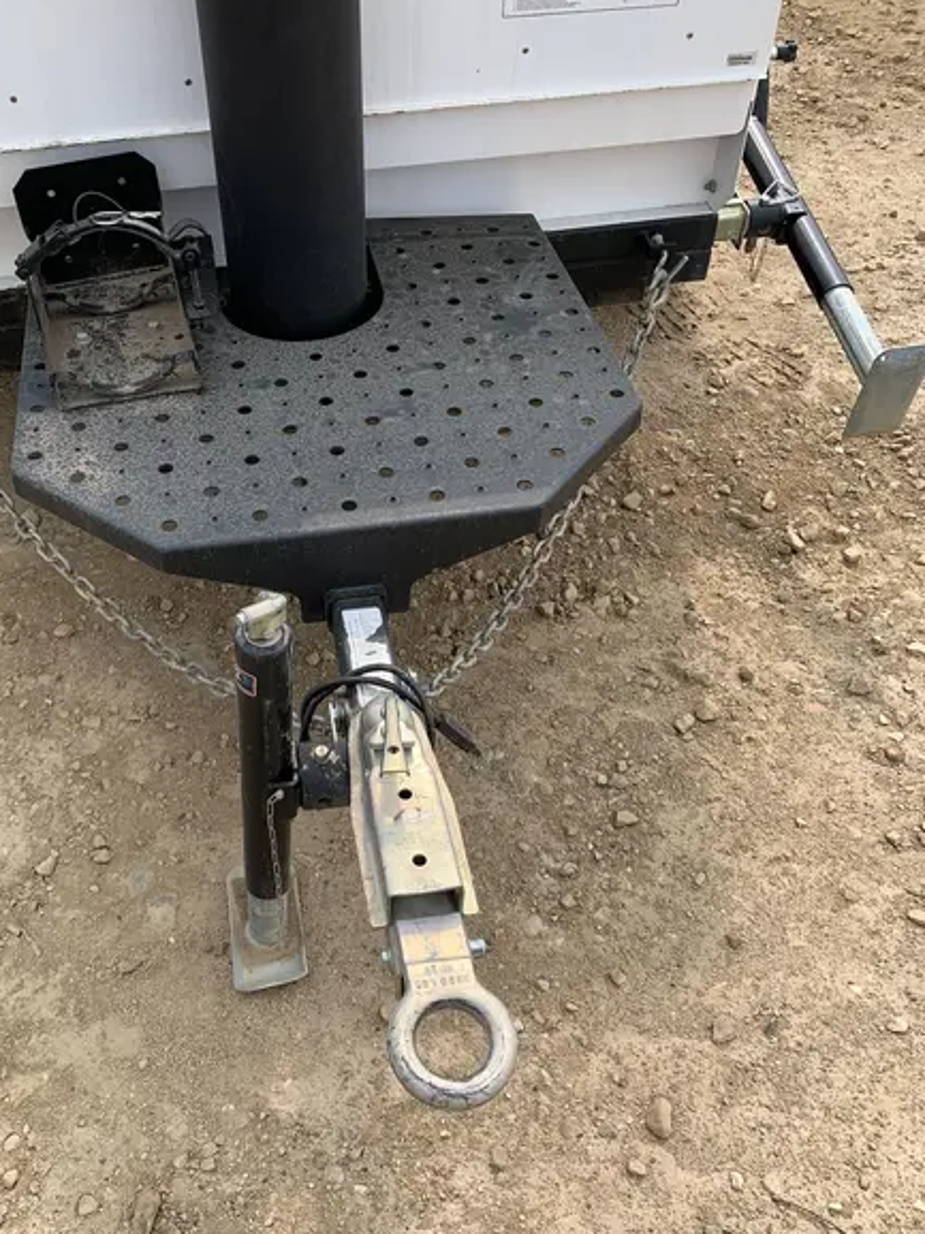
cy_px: 661
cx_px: 352
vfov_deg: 55.3
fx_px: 1177
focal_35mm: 33
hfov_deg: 42.6
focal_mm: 4.25
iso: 25
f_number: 1.8
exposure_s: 1/1100
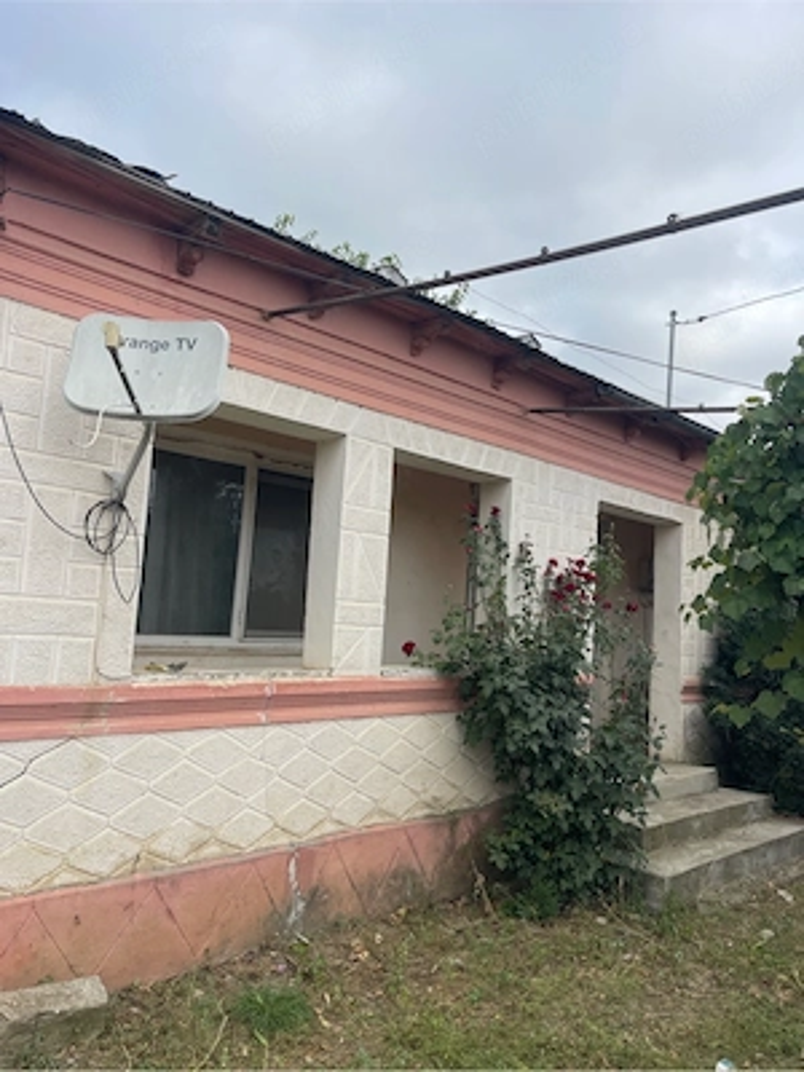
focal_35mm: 25
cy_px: 536
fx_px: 774
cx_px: 402
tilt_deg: +6.3
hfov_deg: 54.9
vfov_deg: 69.4
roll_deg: -2.5
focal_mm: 5.1
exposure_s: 1/2336
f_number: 1.6
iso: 32
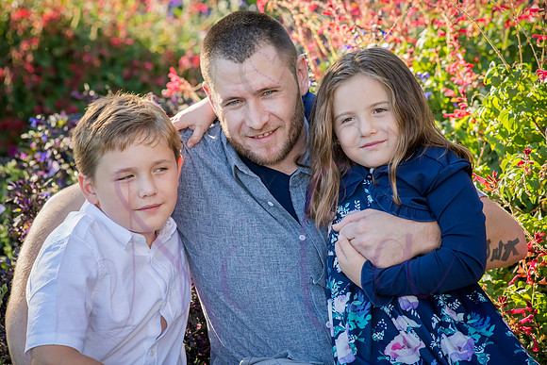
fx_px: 2204
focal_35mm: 145
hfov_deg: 14.2
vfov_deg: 9.5
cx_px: 274
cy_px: 182
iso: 800
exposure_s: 1/320
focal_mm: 145
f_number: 7.1
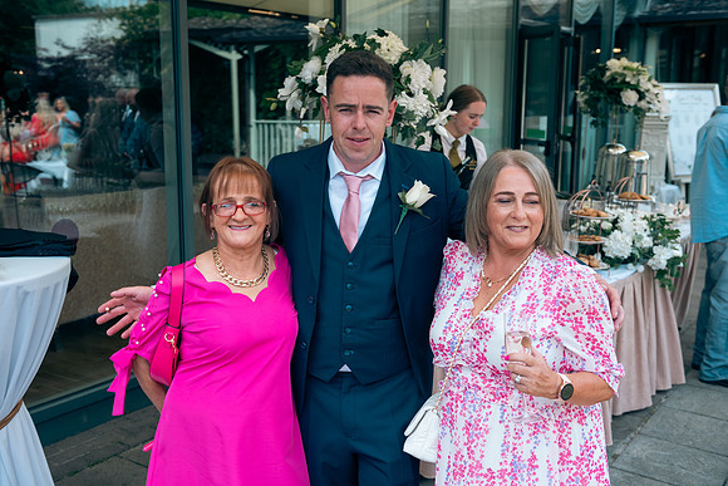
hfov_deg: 46.4
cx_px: 364
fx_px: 849
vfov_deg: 31.9
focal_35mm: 42
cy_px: 243
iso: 100
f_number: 5
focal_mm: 42
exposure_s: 1/200
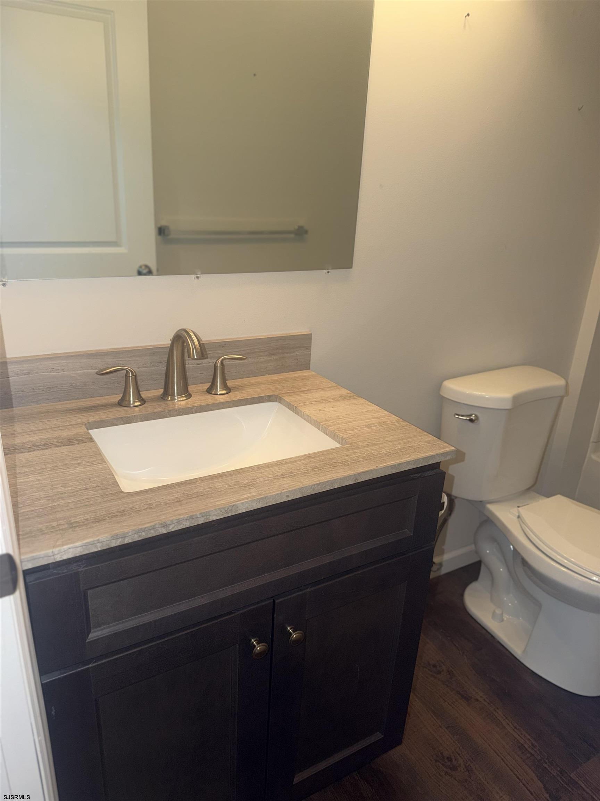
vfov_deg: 71.6
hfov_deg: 56.8
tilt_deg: -21.1
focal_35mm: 24
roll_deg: -2.8
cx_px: 300
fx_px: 555
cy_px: 400
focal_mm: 6.76
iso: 64
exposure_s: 1/30
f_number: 1.78
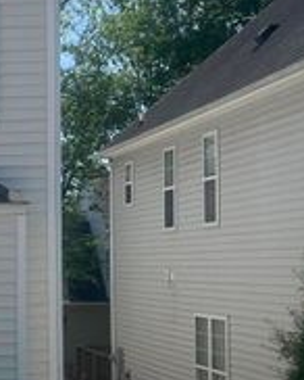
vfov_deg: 20.4
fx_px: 1044
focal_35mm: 93
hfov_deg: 15.3
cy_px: 275
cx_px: -156
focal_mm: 5.1
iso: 50
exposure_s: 1/4149
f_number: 1.6
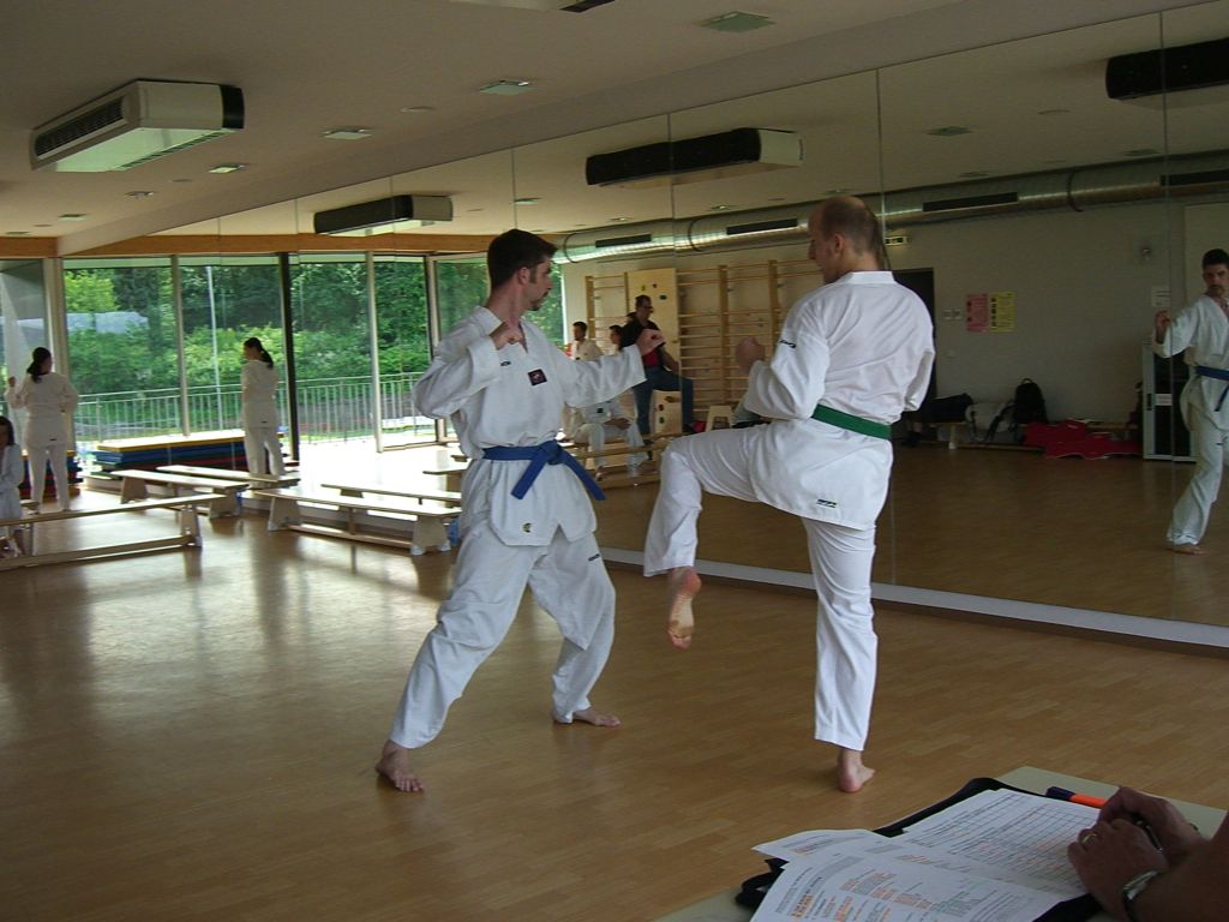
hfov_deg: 49.0
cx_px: 614
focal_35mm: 38
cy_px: 461
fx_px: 1349
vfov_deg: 37.7
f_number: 2.8
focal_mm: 7.9
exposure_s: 1/800
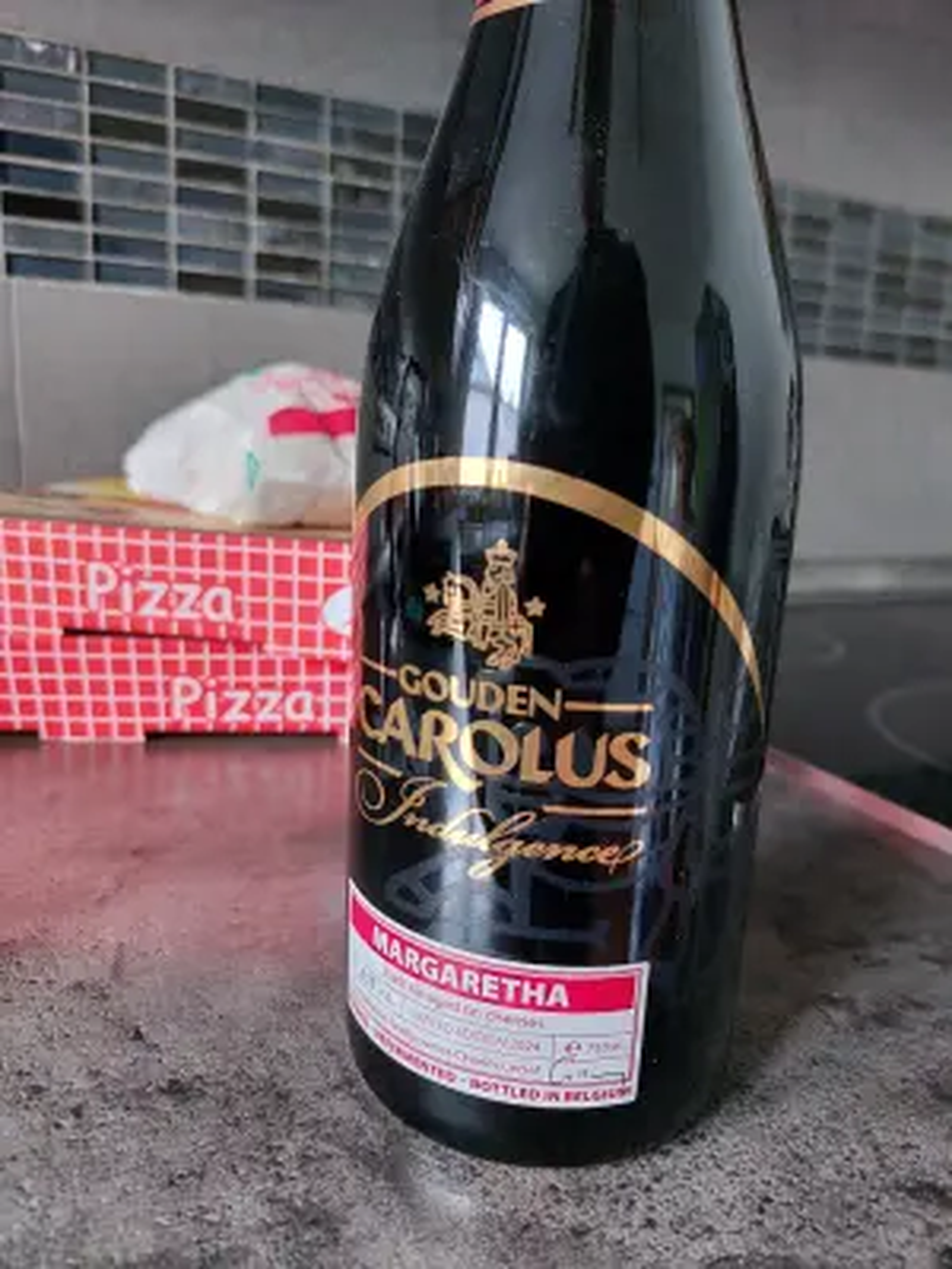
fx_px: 880
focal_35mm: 24
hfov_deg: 56.8
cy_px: 634
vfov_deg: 71.6
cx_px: 476
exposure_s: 1/50
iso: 320
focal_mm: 5.23
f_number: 1.8
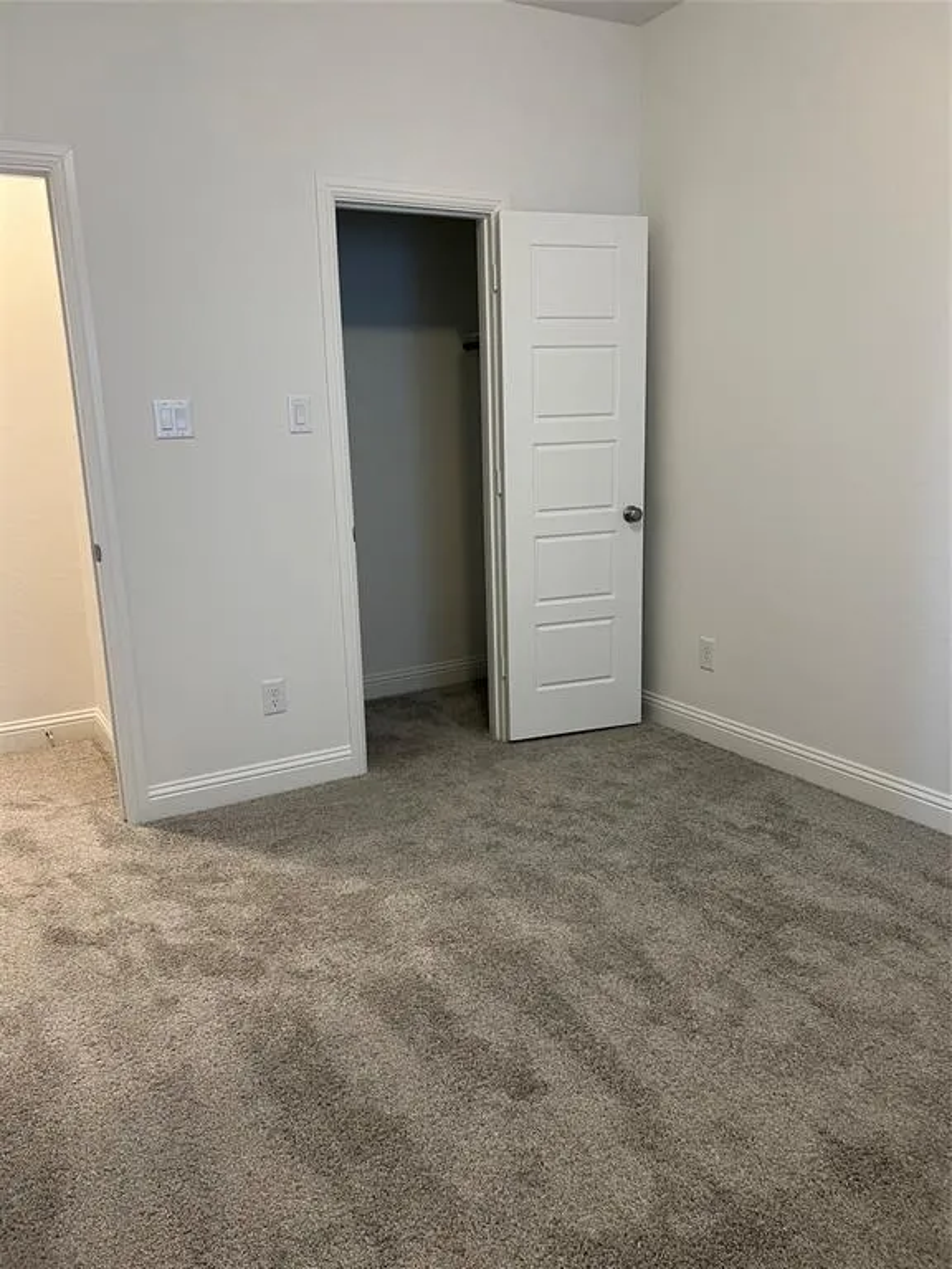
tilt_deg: -10.6
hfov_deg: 53.1
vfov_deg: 67.3
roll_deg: +1.3
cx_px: 476
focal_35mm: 26
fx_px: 953
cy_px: 634
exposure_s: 1/60
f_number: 1.5
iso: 125
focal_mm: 5.7
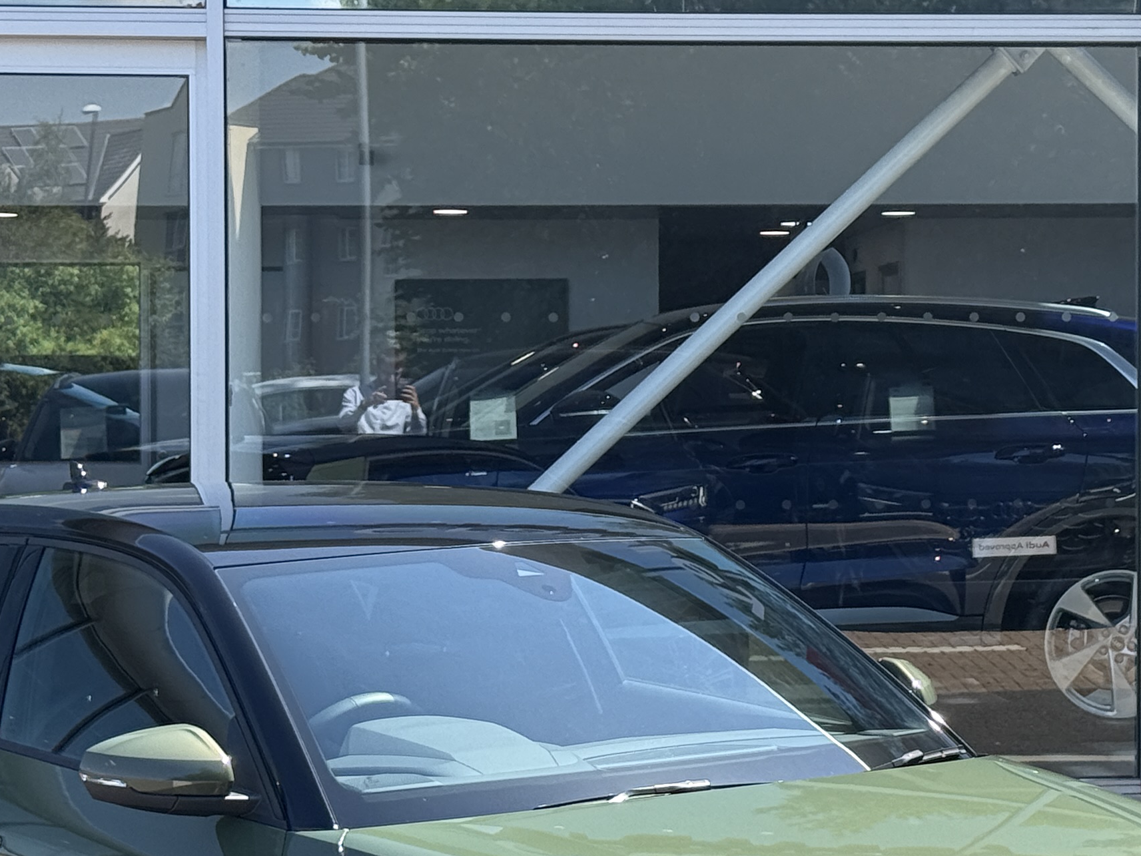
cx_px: 731
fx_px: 3725
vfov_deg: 13.1
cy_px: 458
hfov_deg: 17.4
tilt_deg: +0.2
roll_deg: +0.6
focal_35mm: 113
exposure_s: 1/1678
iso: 100
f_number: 1.78
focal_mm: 6.76
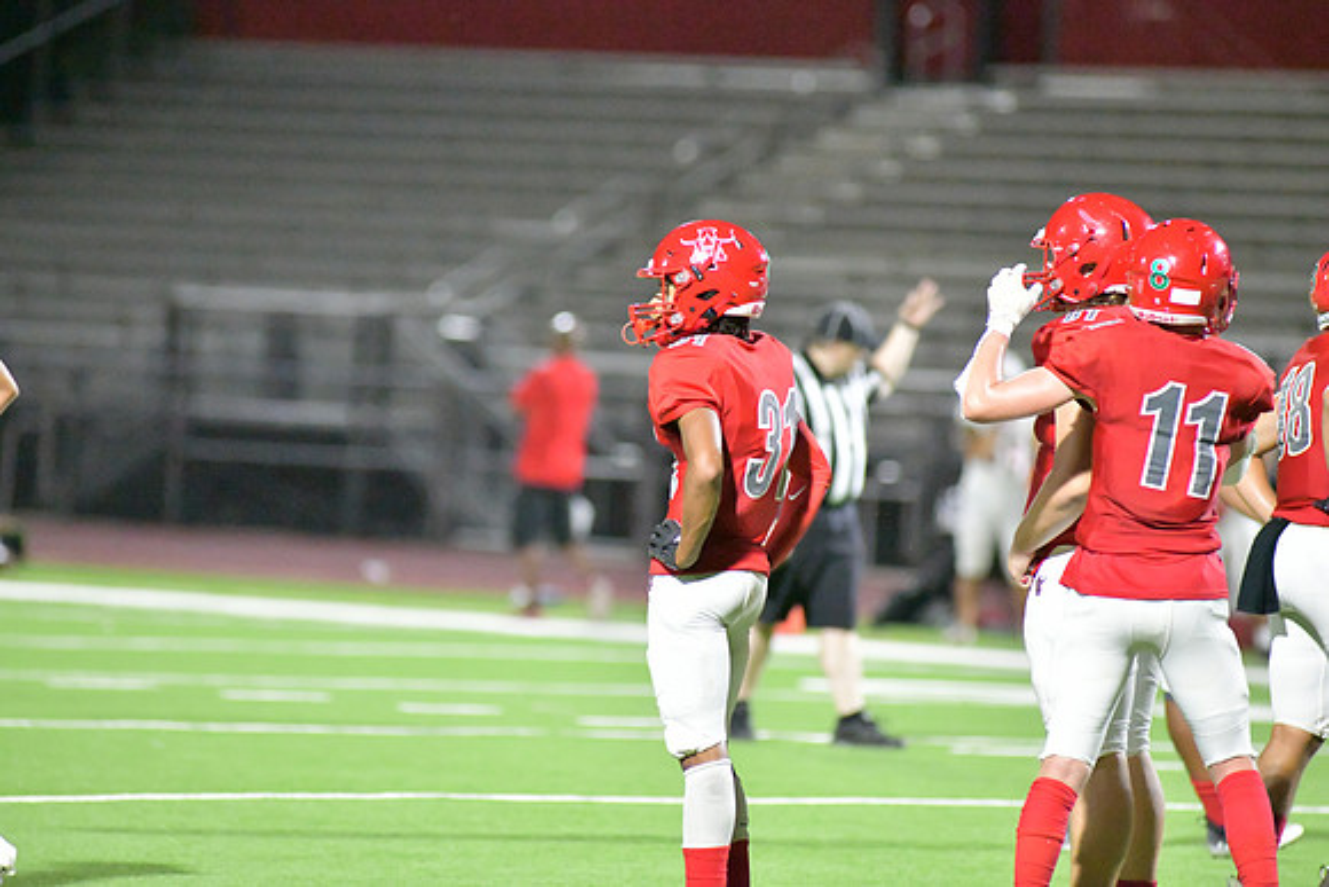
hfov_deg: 6.9
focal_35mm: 300
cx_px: 664
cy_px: 444
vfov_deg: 4.6
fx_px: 11077
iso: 25600
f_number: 4
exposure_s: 1/1250
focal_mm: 300
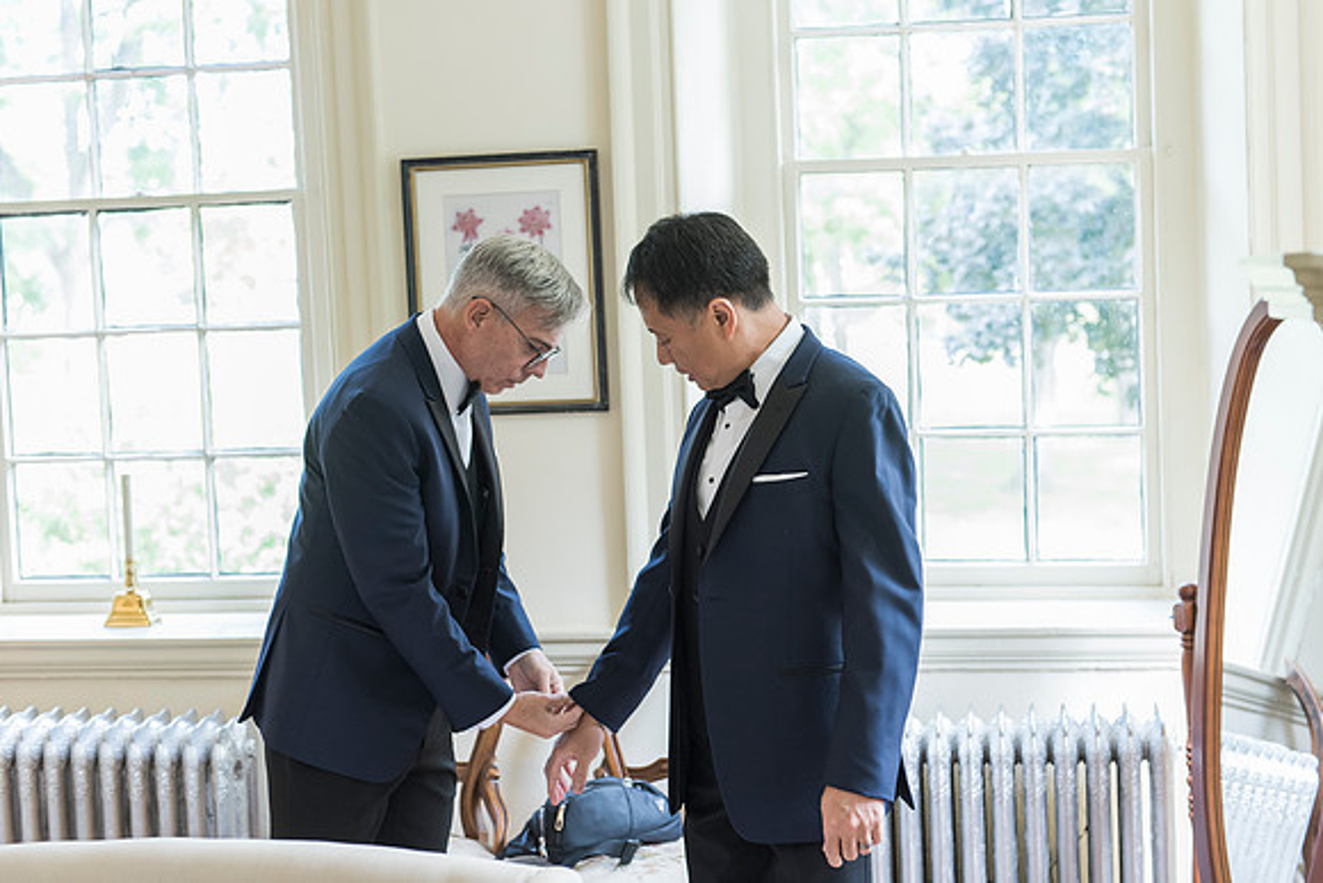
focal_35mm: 57
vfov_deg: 23.9
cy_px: 436
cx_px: 677
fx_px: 2084
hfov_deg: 35.2
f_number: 3.5
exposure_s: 1/80
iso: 1000
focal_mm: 55
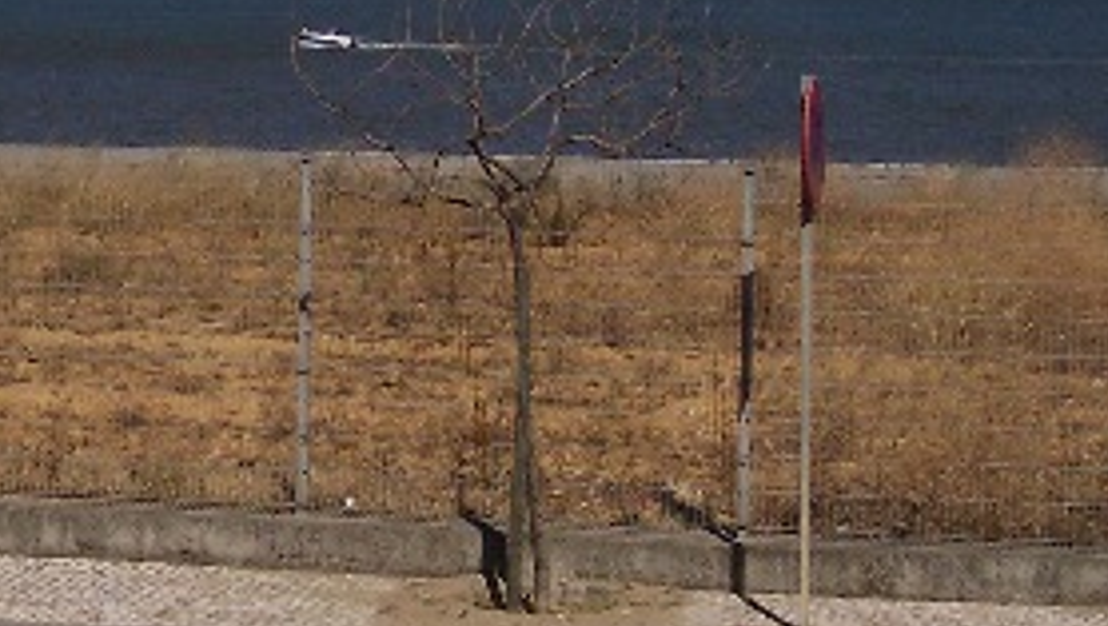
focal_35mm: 119
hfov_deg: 17.8
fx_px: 3500
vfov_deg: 10.1
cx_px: 227
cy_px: -44
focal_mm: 8
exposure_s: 1/1000
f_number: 4.8
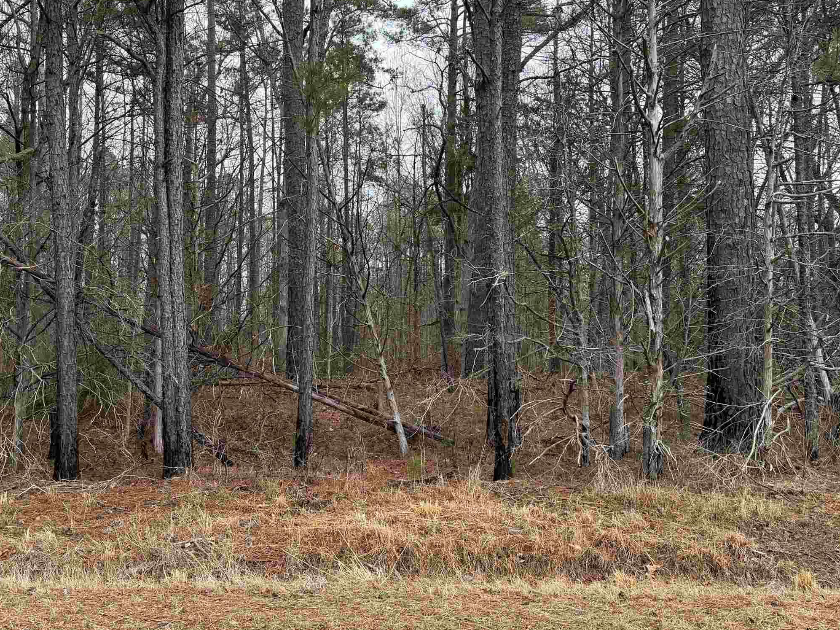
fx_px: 898
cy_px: 277
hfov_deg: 49.6
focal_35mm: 37
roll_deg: +0.7
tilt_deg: +5.3
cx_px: 313
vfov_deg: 38.6
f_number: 1.78
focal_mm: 6.76
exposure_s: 1/708
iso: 100
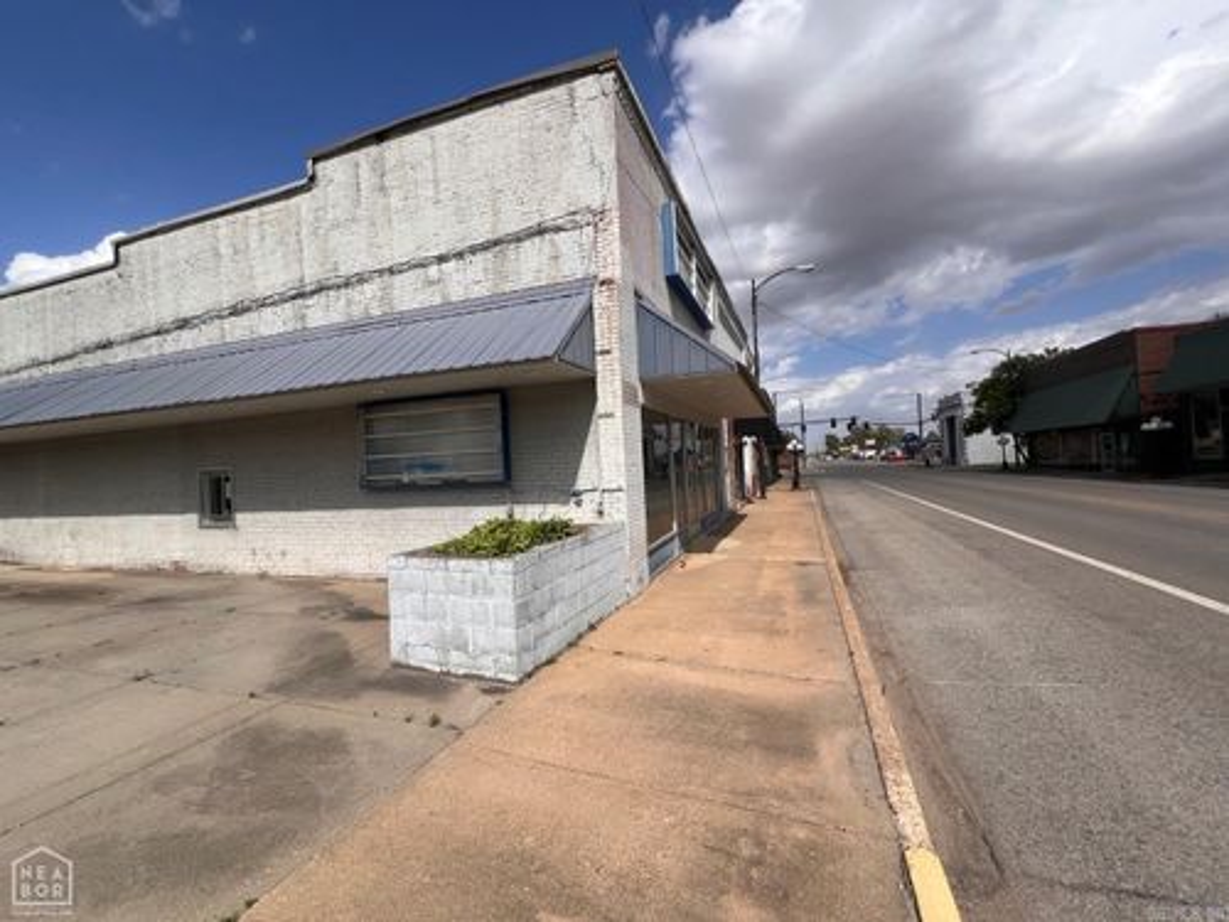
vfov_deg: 89.9
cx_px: 614
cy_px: 461
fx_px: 462
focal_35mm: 13
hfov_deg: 106.2
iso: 32
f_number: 1.8
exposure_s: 1/2801
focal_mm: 1.57
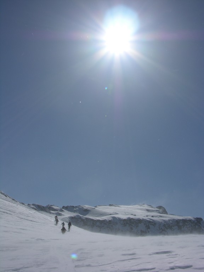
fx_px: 361
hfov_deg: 31.5
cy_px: 136
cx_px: 102
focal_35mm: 46
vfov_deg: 41.2
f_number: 7.5
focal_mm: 11.6
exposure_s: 1/920
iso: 50
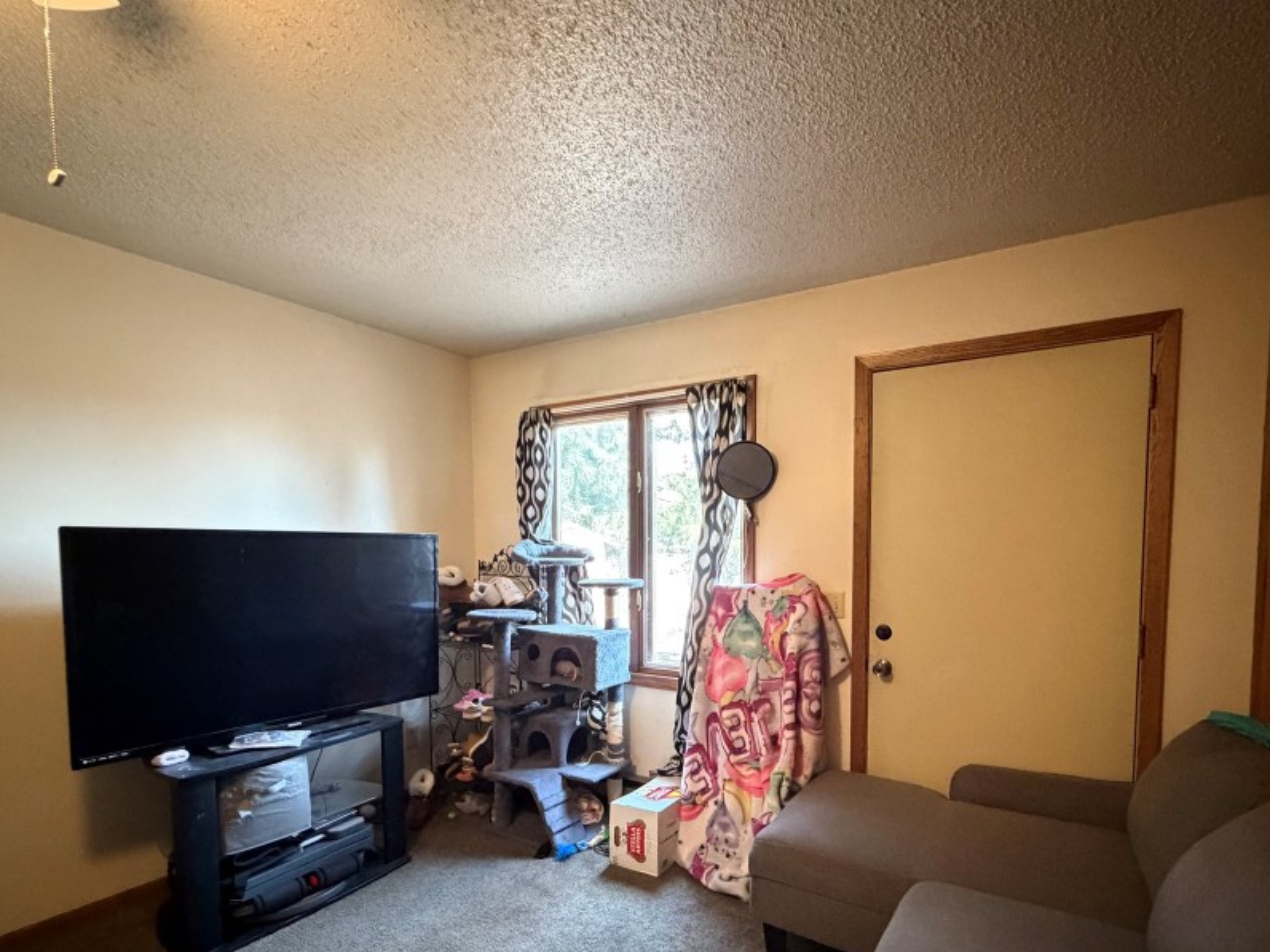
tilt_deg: -3.8
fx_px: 660
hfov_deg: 87.4
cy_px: 588
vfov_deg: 70.6
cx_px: 702
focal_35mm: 18
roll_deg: -0.1
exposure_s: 1/30
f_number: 2.2
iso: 1250
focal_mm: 2.22
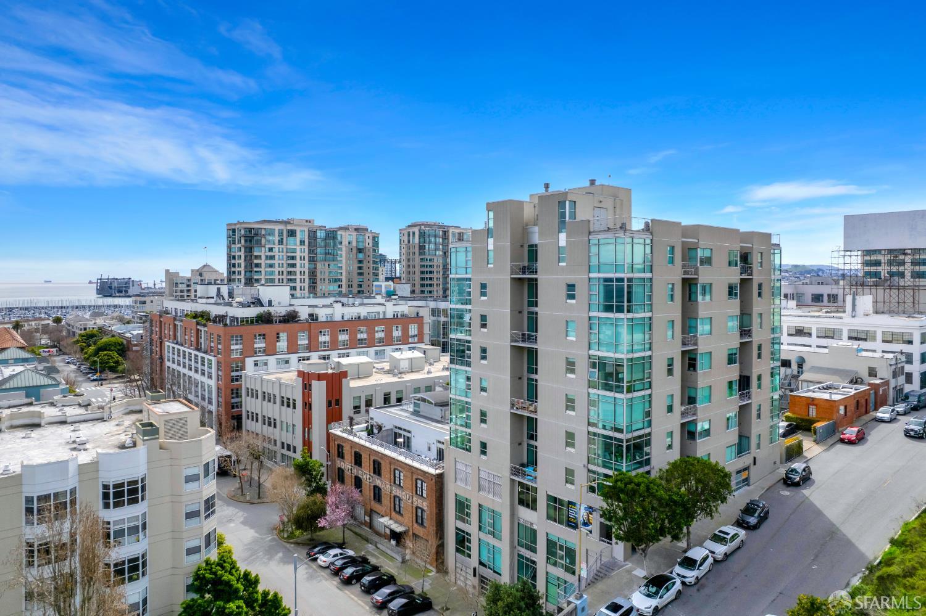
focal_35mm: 22
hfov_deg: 78.6
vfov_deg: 57.2
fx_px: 566
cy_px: 308
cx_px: 463
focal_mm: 8.38
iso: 100
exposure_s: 1/2000
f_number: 2.8
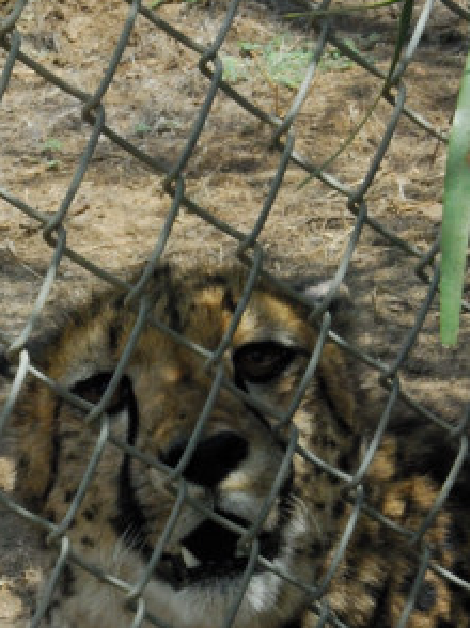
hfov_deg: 6.7
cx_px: 101
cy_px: 540
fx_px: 4006
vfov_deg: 8.9
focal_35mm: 221
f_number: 32
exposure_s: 1/90
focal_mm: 75
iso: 1600
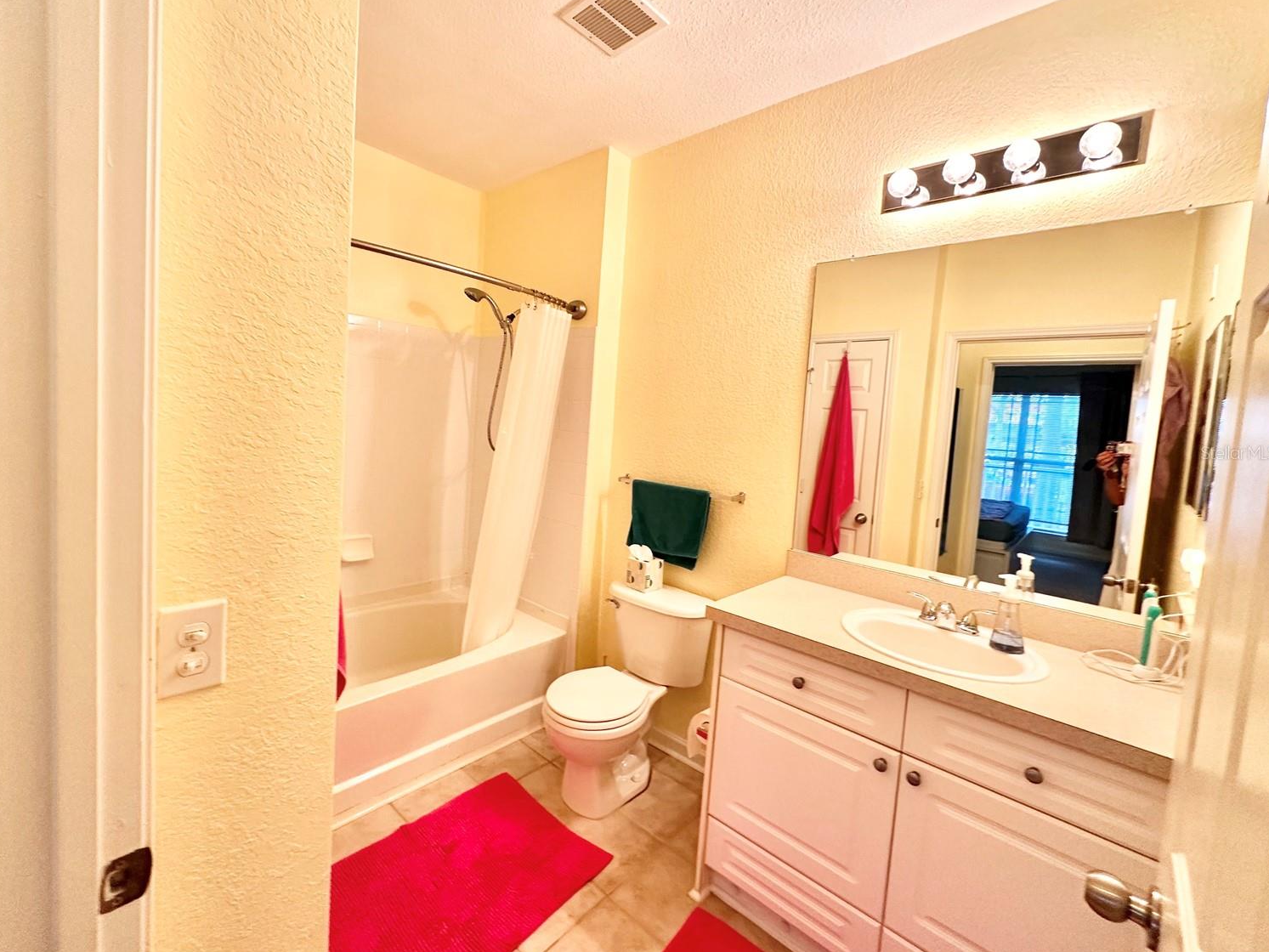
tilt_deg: -1.5
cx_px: 601
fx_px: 550
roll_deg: -3.6
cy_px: 452
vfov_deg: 81.7
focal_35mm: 15
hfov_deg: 98.1
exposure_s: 1/60
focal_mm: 2.22
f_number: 2.2
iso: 200
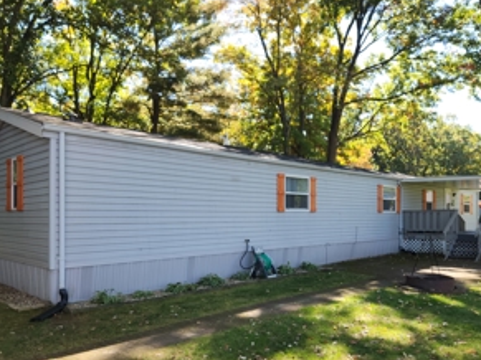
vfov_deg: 47.9
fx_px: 403
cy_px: 217
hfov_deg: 61.7
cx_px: 247
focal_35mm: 29
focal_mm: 5.4
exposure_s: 1/226
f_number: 1.8
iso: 20
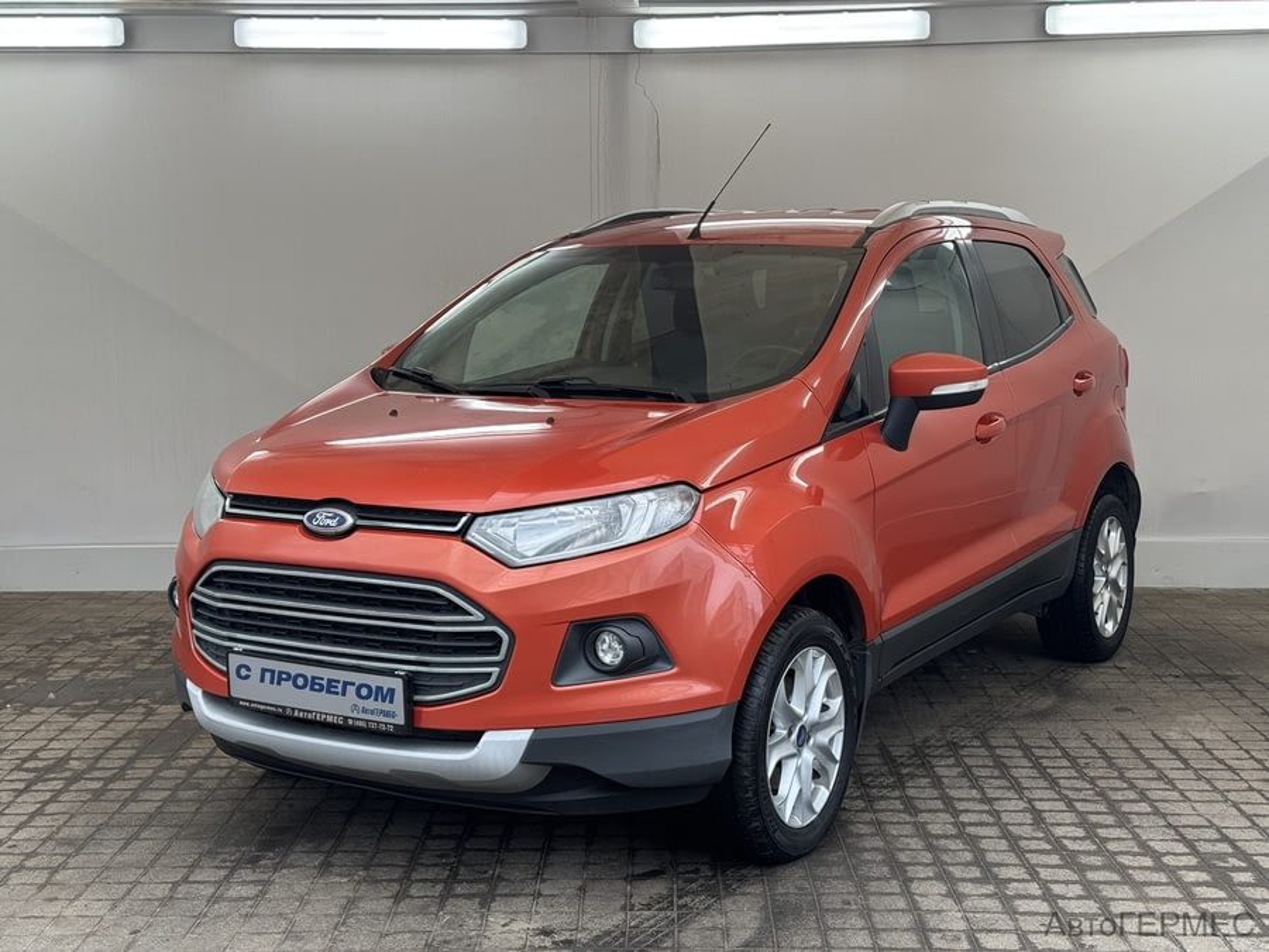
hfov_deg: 39.7
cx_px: 634
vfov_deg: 30.3
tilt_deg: -8.5
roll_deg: +0.0
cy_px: 476
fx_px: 1760
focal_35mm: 48
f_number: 1.78
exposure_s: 1/232
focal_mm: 6.76
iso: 64
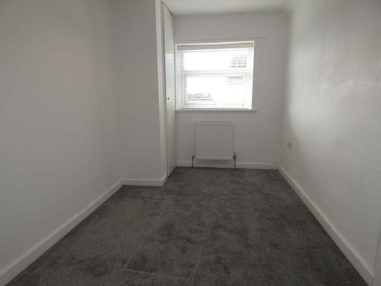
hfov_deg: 81.7
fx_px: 220
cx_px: 190
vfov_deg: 66.0
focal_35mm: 20
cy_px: 143
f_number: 2.8
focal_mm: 3.6
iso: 80
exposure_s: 1/80
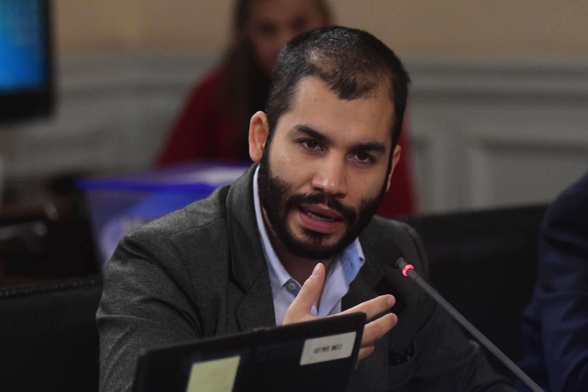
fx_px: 2940
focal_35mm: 180
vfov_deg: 7.6
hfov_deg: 11.4
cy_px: 196
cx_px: 294
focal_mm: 120
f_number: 2.8
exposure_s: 1/640
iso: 4000
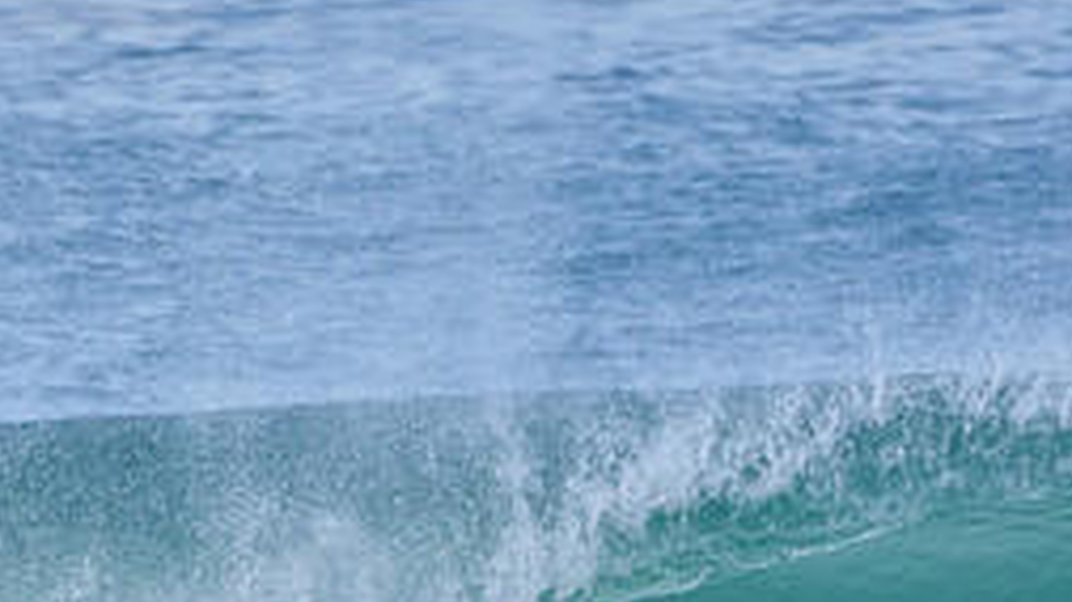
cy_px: 799
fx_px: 51138
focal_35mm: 1800
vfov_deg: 0.7
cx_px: 436
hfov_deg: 1.2
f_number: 5.6
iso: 560
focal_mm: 500
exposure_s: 1/2000
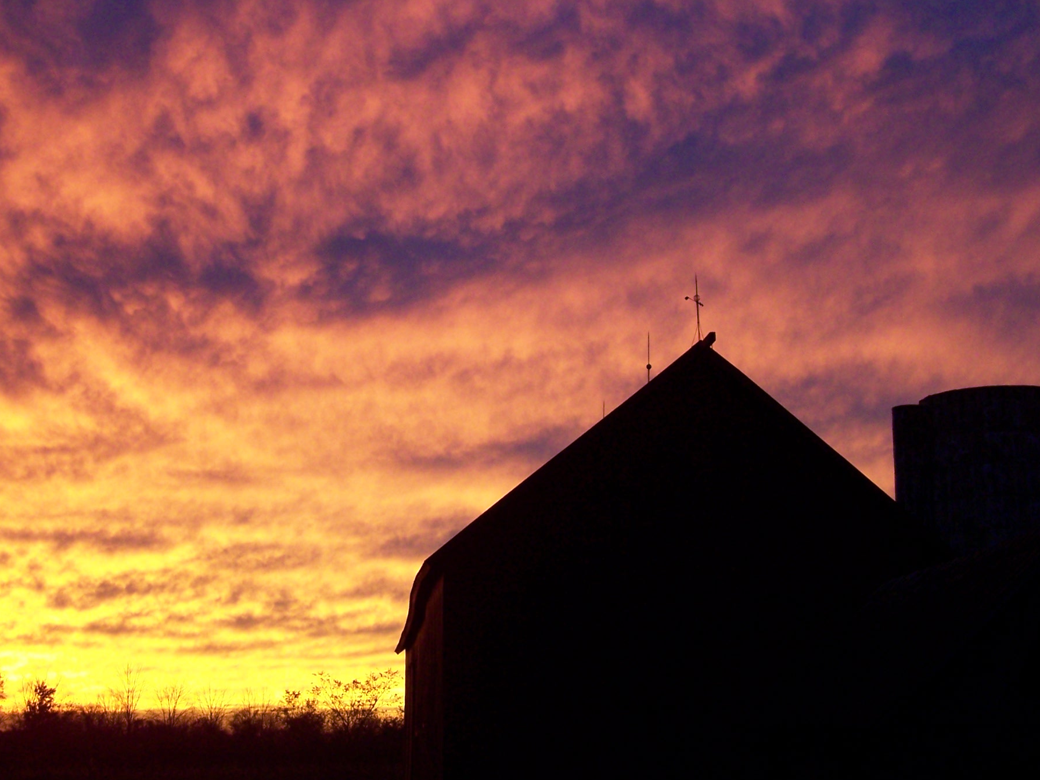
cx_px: 480
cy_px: 340
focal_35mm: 55
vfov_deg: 26.5
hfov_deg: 34.9
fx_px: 1652
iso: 160
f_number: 2.8
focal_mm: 6.3
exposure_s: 1/30
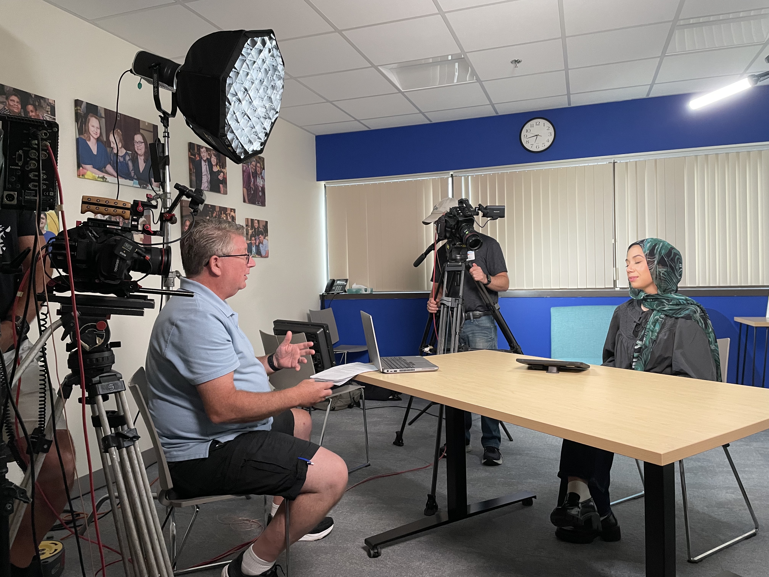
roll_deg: +2.1
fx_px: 578
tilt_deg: -1.1
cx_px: 384
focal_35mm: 26
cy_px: 288
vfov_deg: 53.1
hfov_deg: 67.3
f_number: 1.6
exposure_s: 1/60
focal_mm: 4.2
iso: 250
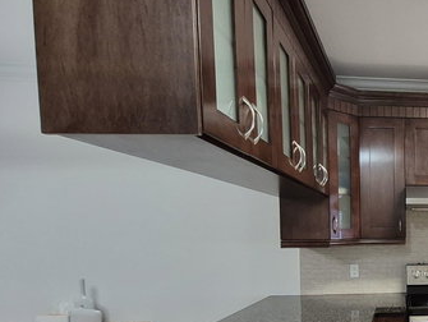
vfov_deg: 43.5
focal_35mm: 31
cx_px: 446
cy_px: 254
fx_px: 384
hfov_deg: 46.6
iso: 400
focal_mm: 1.74
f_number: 2.2
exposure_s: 1/60
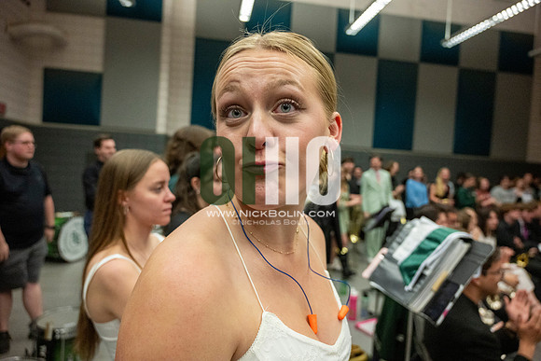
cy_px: 180
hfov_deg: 73.7
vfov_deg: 53.2
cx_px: 270
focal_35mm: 24
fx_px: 361
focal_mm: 24
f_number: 4
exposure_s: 1/500
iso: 10000
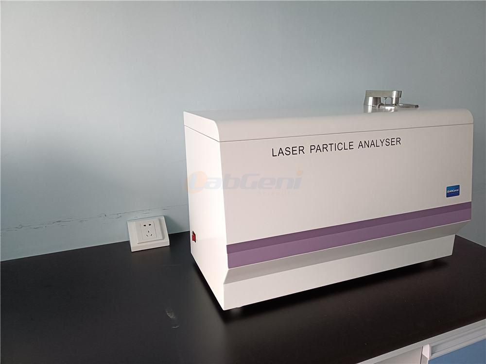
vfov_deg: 53.1
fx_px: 365
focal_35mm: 26
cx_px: 243
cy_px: 182
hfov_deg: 67.3
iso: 693
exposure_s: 1/33.3
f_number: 1.8
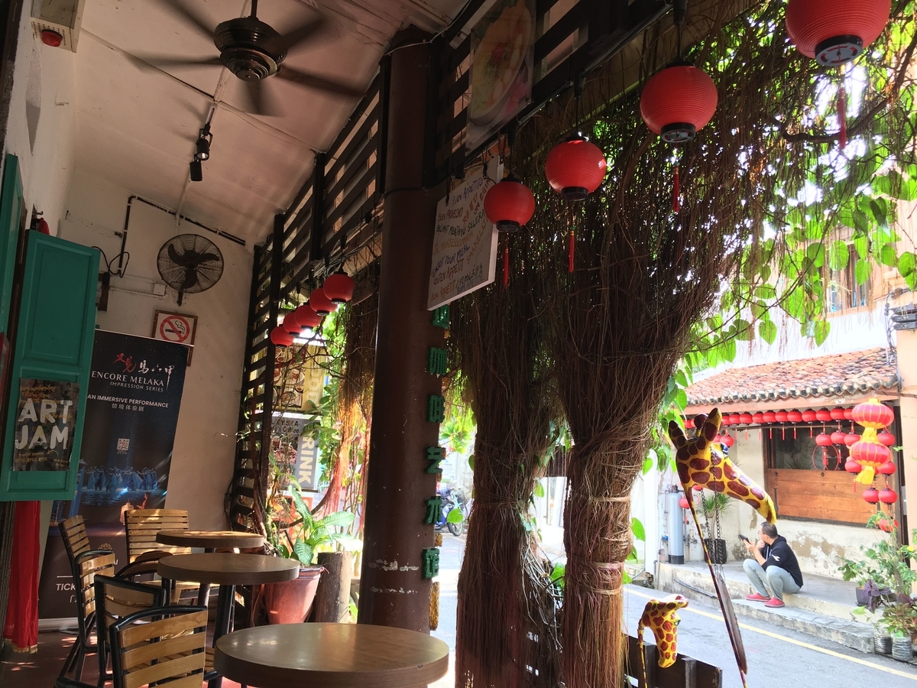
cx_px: 458
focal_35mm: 29
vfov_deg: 48.2
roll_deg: -3.0
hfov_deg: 61.7
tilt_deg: +9.5
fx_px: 768
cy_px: 344
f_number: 2.2
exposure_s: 1/50
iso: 25
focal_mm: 4.15
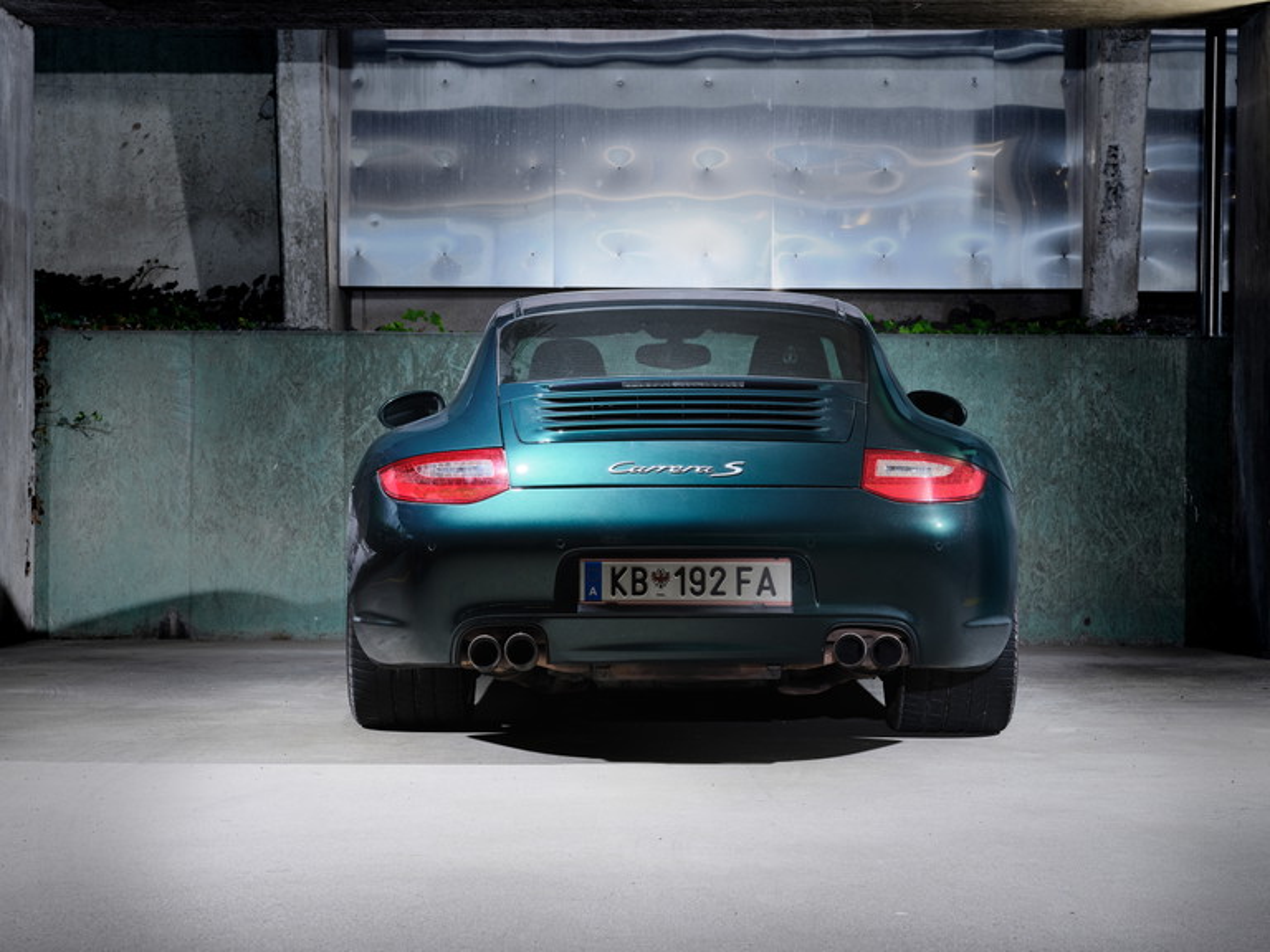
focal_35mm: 63
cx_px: 635
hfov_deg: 30.7
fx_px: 2311
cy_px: 476
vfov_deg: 23.3
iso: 400
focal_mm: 80
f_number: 10
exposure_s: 1/10
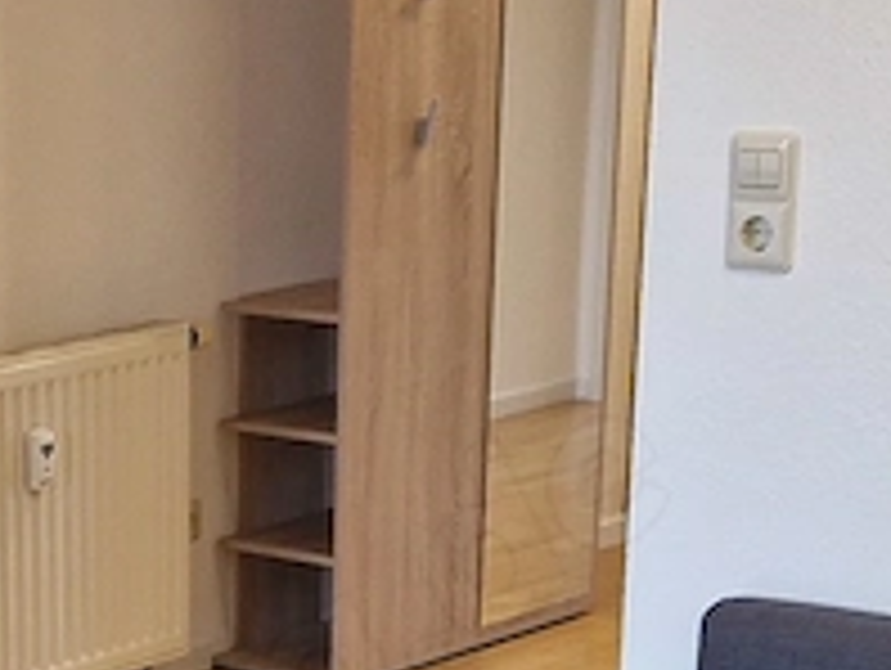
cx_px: -266
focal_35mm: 116
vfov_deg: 12.5
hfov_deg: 16.1
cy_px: 800
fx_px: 2989
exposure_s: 1/100
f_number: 1.8
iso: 200
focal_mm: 5.4
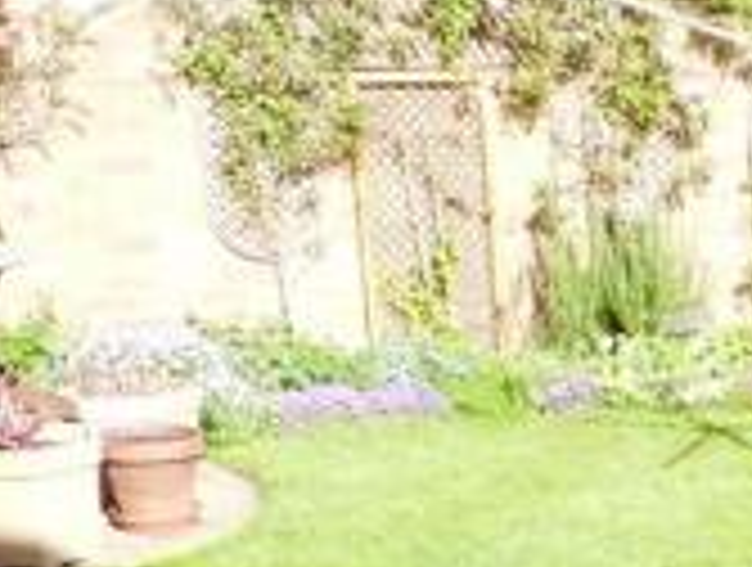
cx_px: 1015
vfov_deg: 14.6
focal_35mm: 94
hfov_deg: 19.1
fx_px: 2046
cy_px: 871
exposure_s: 1/160
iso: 125
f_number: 4
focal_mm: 4.8
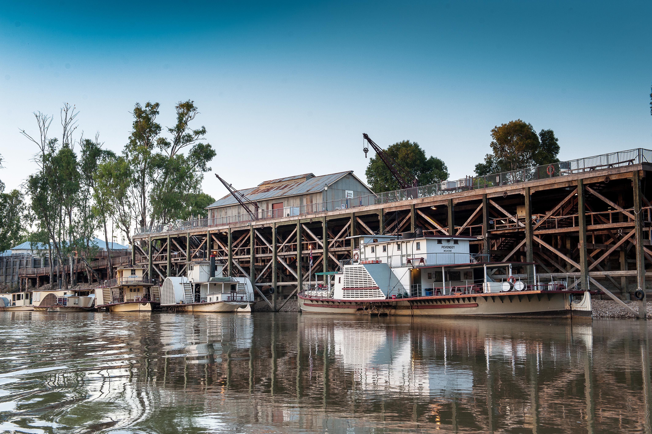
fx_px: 869
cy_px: 217
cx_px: 326
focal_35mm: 48
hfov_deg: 41.1
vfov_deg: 28.0
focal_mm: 48
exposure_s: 1/100
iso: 640
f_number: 8
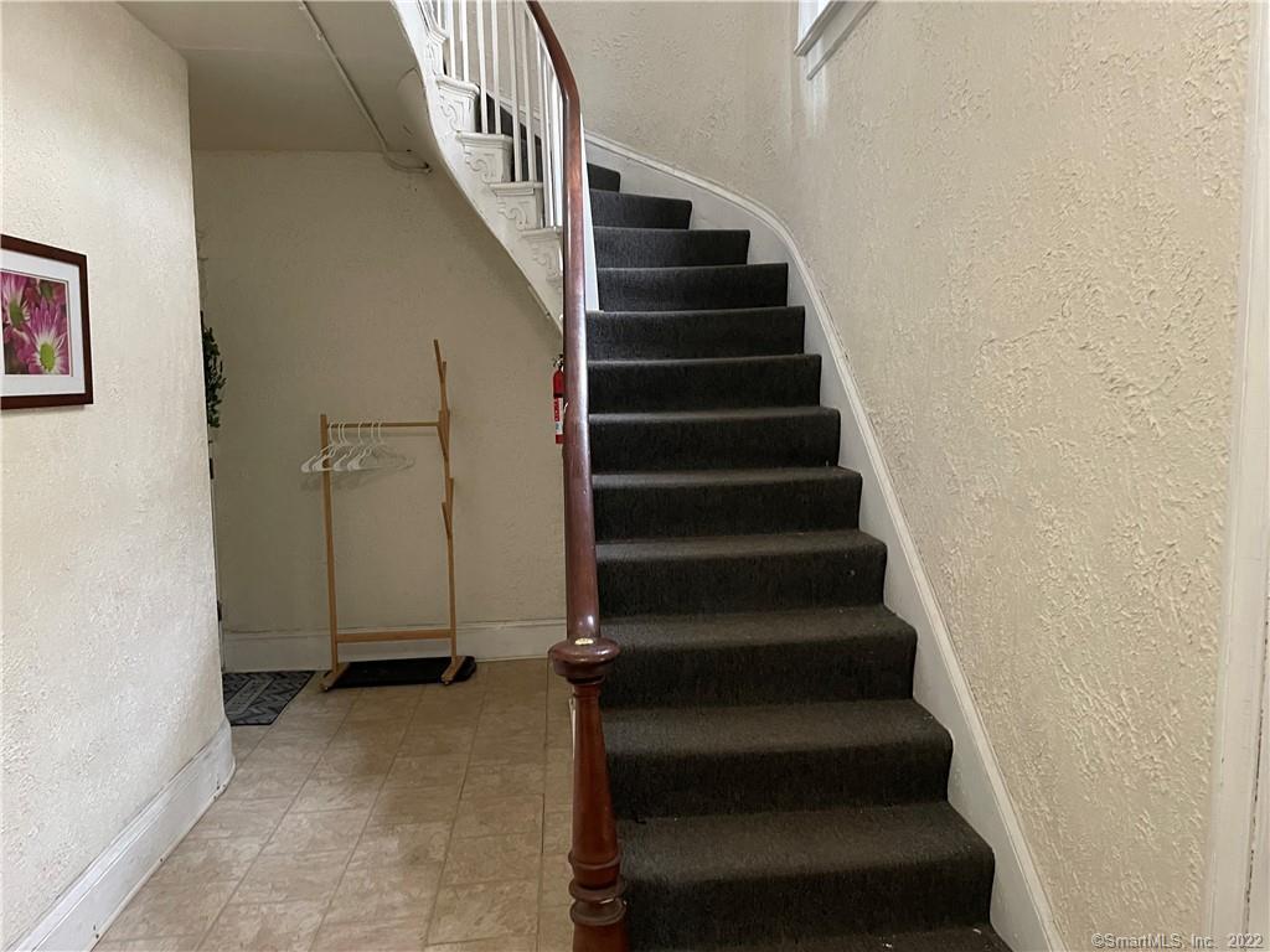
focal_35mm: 26
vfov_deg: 53.1
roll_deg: +0.5
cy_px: 476
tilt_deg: -6.2
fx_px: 954
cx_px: 635
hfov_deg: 67.3
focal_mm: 4.2
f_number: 1.6
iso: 400
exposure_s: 1/40
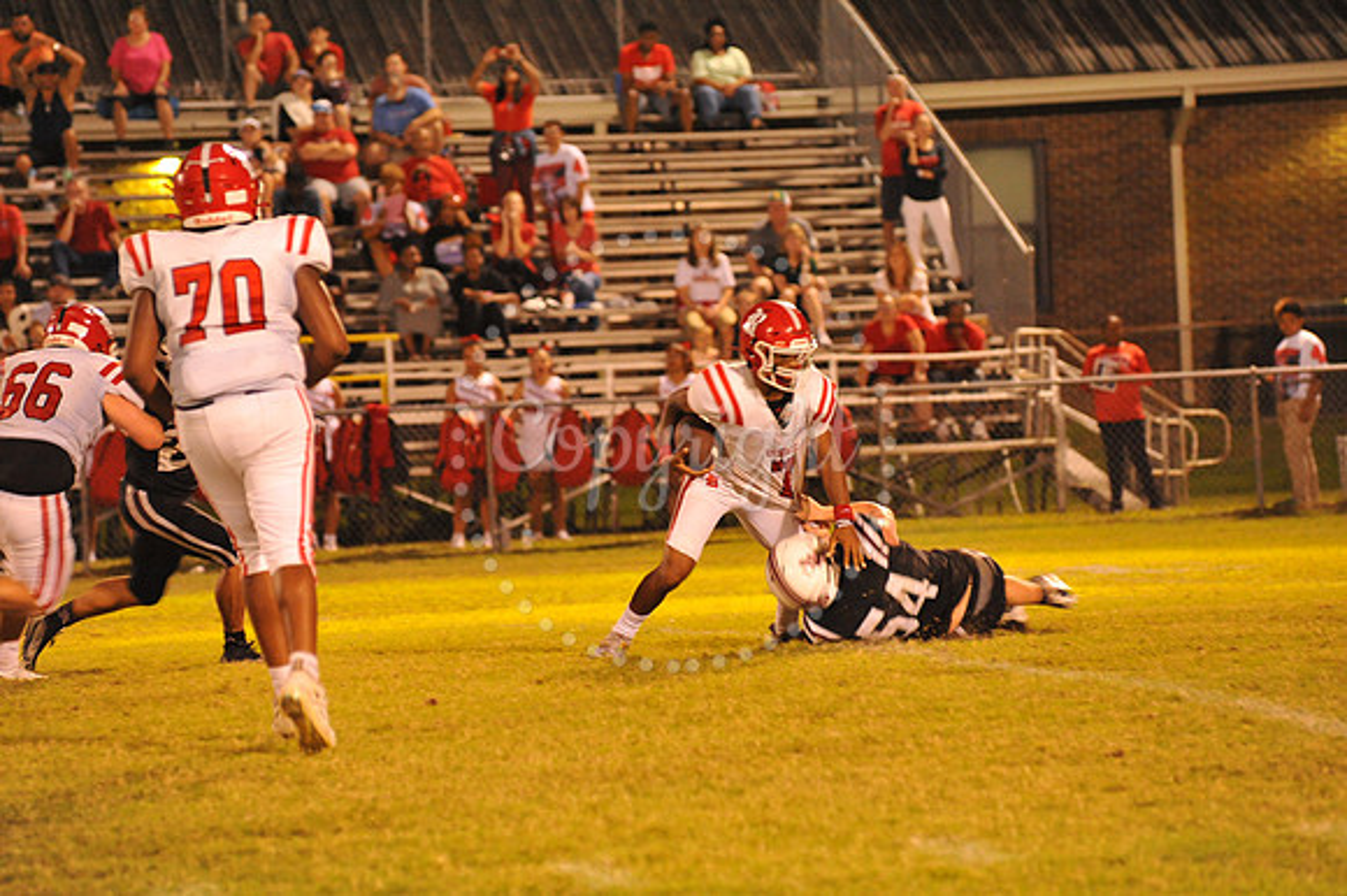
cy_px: 448
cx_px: 674
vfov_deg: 6.9
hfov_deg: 10.3
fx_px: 7479
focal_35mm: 200
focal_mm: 200
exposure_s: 1/160
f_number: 5
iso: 5000
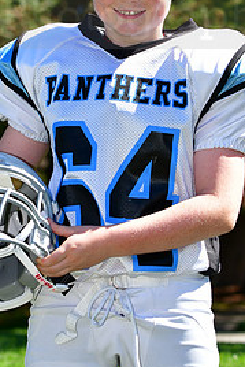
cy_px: 5
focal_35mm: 227
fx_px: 2314
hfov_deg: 6.1
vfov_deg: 9.0
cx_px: 101
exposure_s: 1/1600
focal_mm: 70
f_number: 4.5
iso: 400
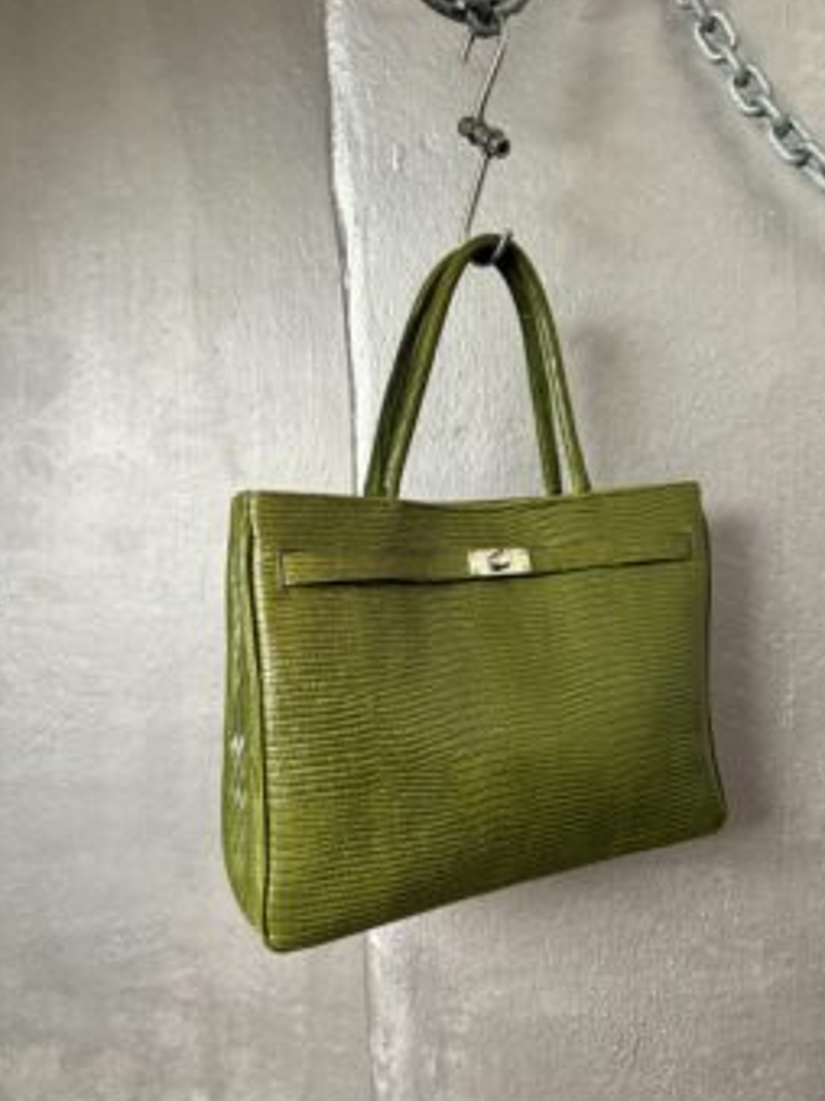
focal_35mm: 25
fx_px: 795
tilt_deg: -0.9
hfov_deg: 54.8
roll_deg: -0.9
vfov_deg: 69.4
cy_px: 550
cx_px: 421
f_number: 1.78
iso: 400
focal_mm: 6.76
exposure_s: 1/60
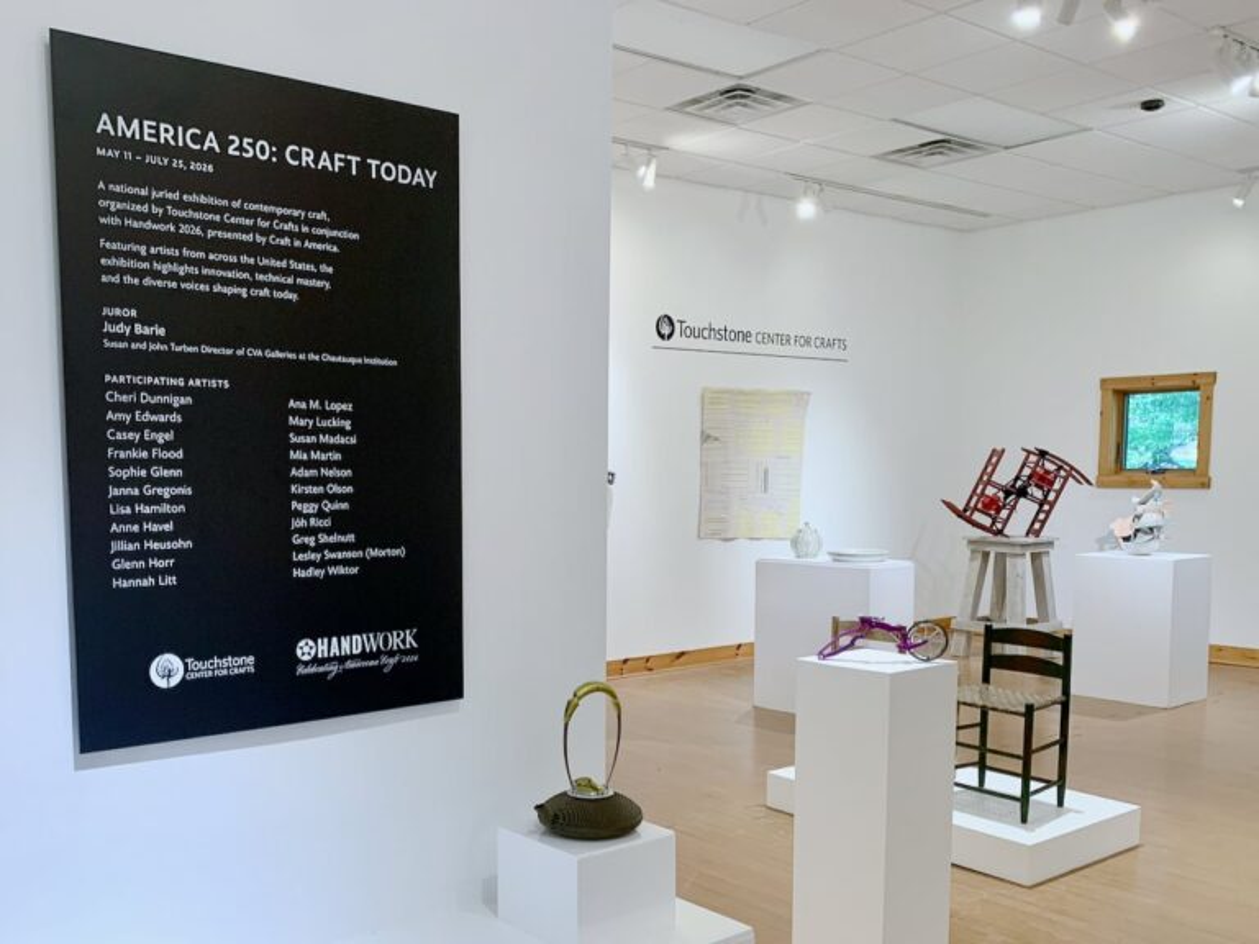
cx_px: 630
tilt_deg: -5.1
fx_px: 946
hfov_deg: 67.3
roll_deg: +0.9
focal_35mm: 26
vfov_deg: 53.1
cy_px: 472
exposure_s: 1/120
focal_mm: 4.25
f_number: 1.8
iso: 80
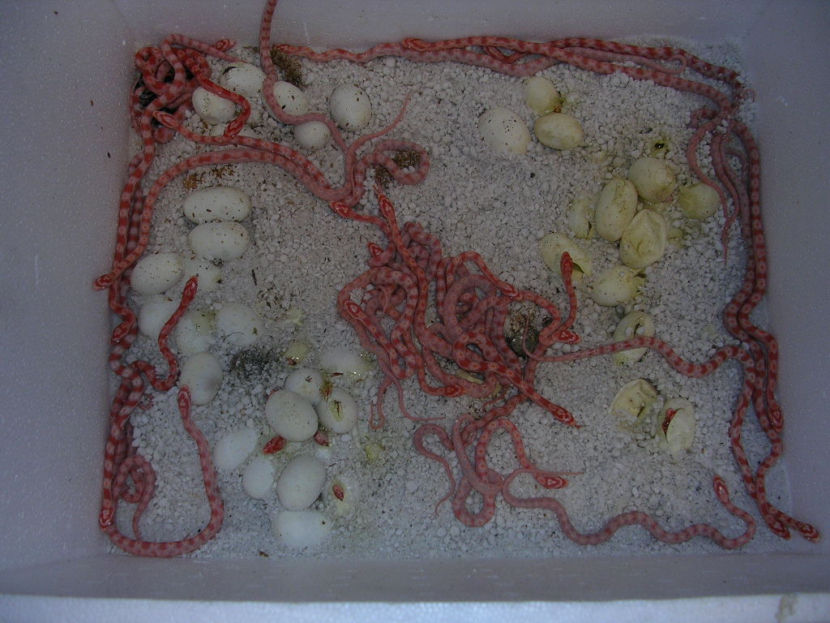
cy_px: 312
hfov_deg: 49.0
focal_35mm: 38
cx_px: 415
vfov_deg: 37.7
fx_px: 911
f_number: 2.8
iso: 50
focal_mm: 5.8
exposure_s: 1/60.1
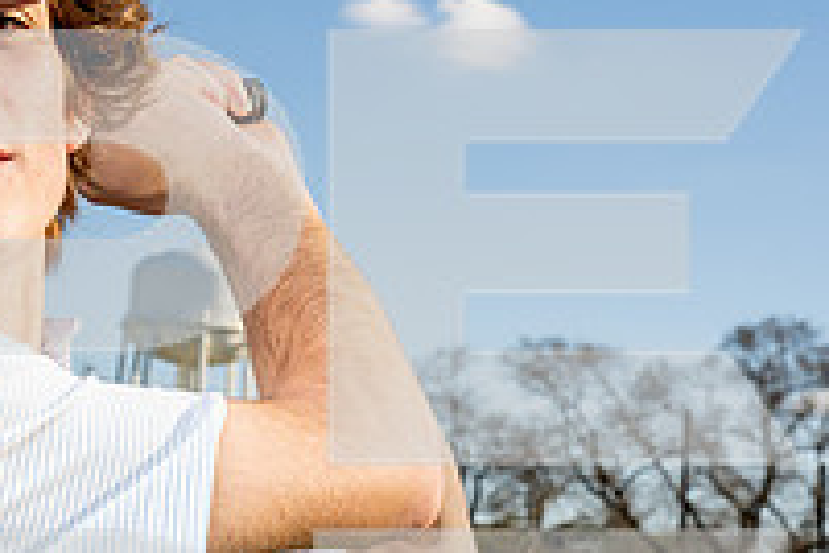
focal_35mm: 98
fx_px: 2257
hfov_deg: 19.2
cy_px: 250
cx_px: -247
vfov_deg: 14.0
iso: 100
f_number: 8
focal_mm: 34
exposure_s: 1/250
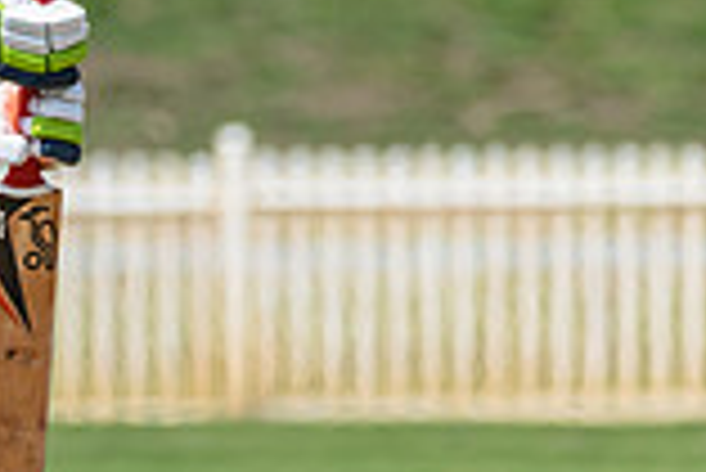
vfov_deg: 0.7
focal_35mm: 1935
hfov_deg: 1.1
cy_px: 64
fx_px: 37982
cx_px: -86
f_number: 6.3
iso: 500
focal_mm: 460
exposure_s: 1/3200
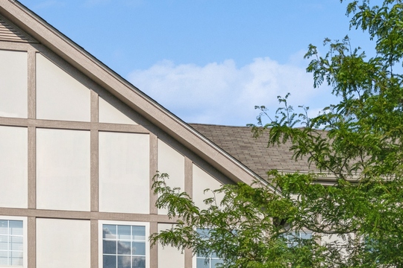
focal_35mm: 54
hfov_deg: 36.9
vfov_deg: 21.3
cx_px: 209
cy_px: 398
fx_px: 604
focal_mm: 18
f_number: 9.5
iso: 200
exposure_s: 1/1000
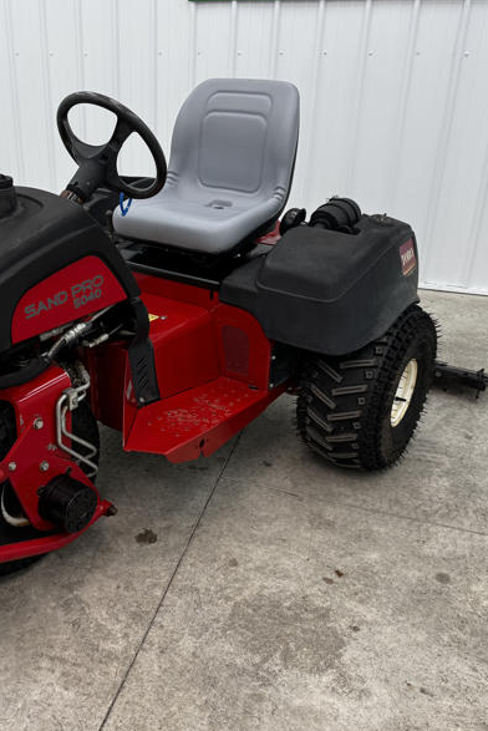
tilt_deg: -26.5
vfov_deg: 55.8
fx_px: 690
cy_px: 362
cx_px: 138
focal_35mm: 34
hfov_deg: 38.2
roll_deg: -0.2
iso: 80
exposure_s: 1/120
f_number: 1.78
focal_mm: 6.76
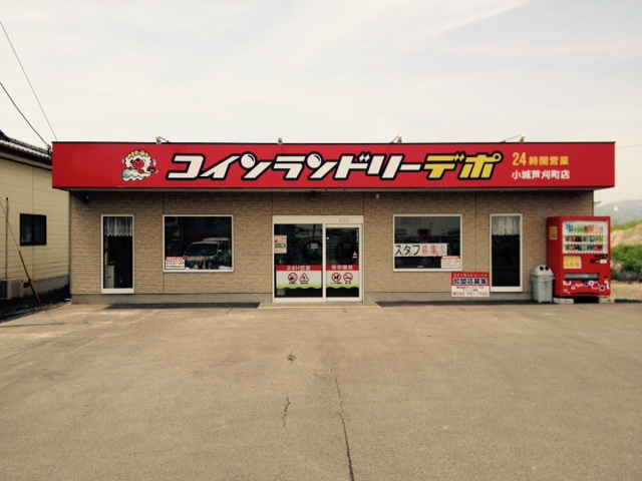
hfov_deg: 52.6
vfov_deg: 40.7
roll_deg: +0.2
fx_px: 649
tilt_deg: -2.7
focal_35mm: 35
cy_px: 240
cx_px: 321
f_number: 2.4
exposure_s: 1/1972
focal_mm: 4.28
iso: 50
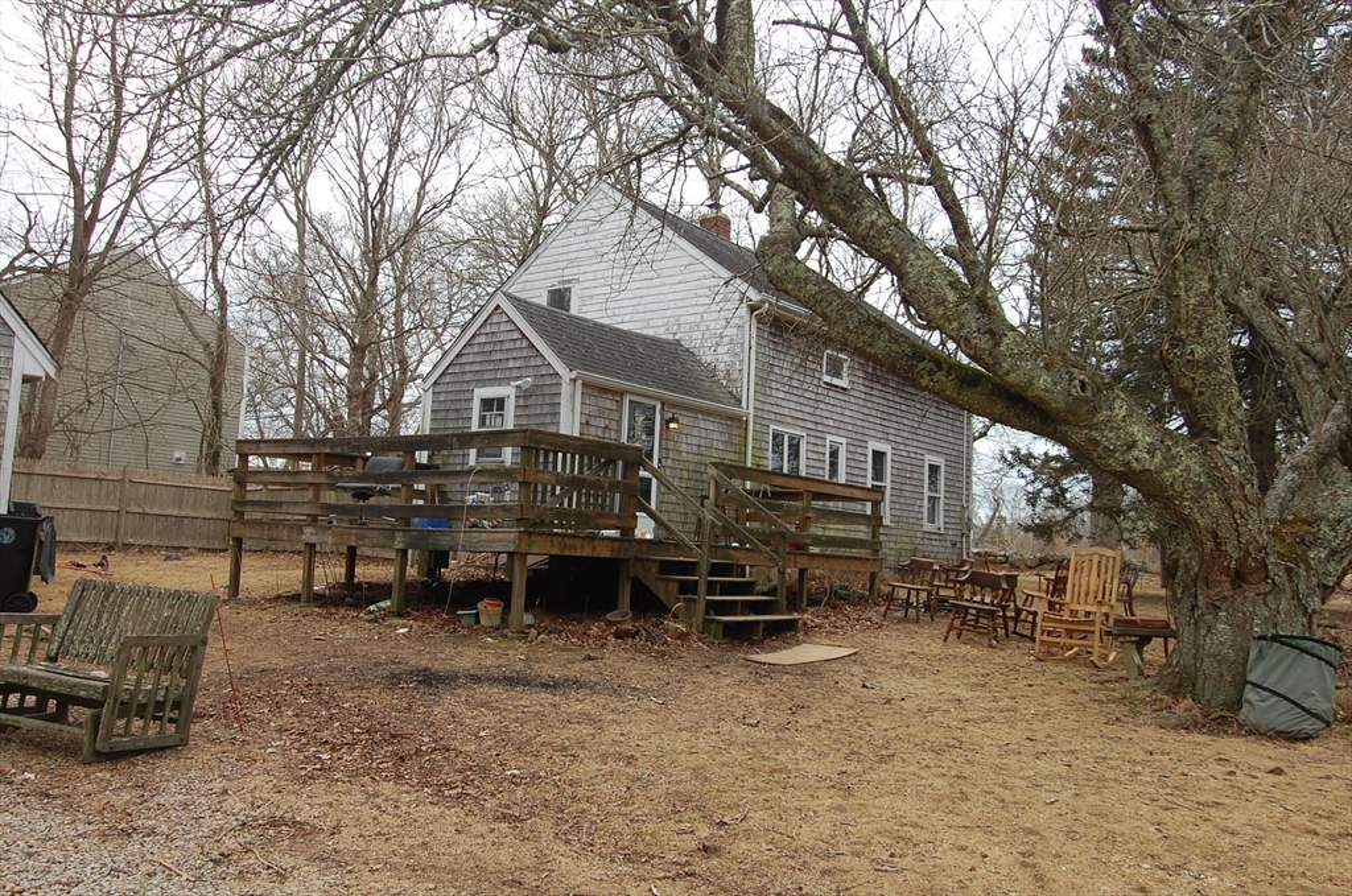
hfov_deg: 64.6
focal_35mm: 28
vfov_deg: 45.5
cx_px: 676
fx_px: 1068
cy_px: 448
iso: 200
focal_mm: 19
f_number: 7.1
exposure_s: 1/200
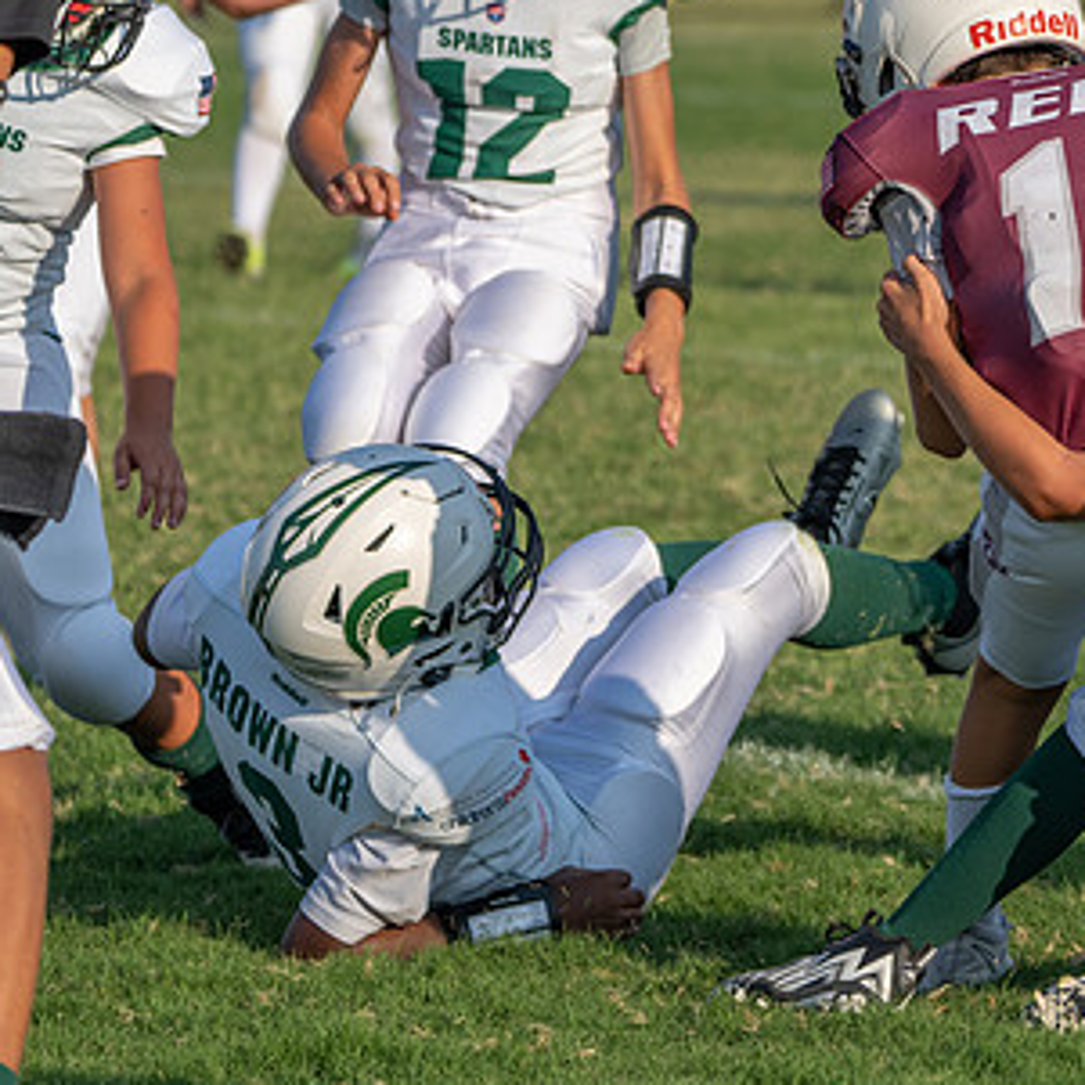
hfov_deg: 4.9
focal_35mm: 355
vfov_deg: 4.9
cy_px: 369
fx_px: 12589
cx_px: 1207
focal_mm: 175
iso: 250
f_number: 5.6
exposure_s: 1/1250
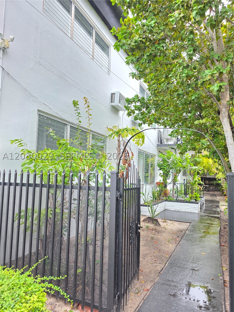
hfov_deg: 58.9
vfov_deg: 73.9
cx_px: 117
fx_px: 207
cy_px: 156
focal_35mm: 23
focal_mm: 6.3
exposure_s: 1/120
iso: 125
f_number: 1.7
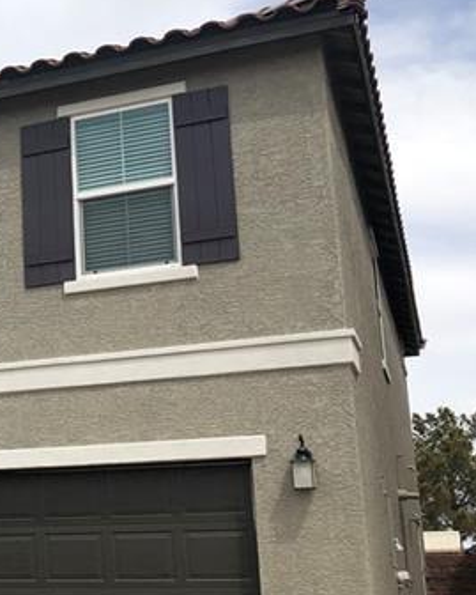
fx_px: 1144
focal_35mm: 65
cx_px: -168
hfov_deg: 21.0
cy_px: 377
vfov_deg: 29.0
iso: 25
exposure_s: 1/3003
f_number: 1.8
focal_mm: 3.99
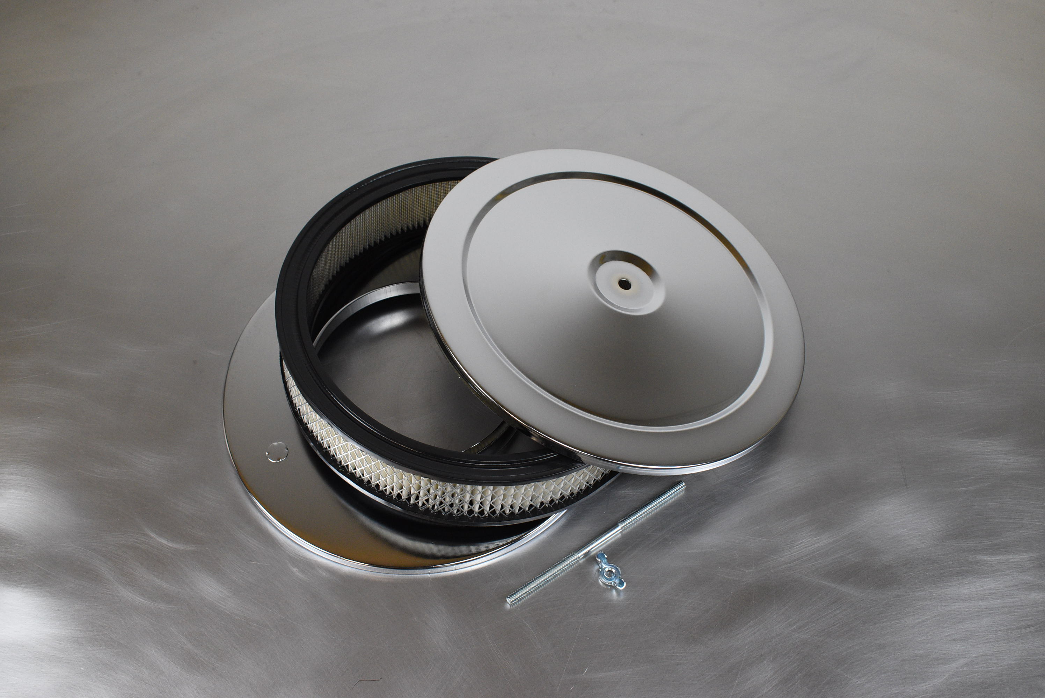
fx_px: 1089
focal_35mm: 38
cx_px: 522
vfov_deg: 35.6
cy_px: 349
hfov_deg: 51.2
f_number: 7.1
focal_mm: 25
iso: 1250
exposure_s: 1/160
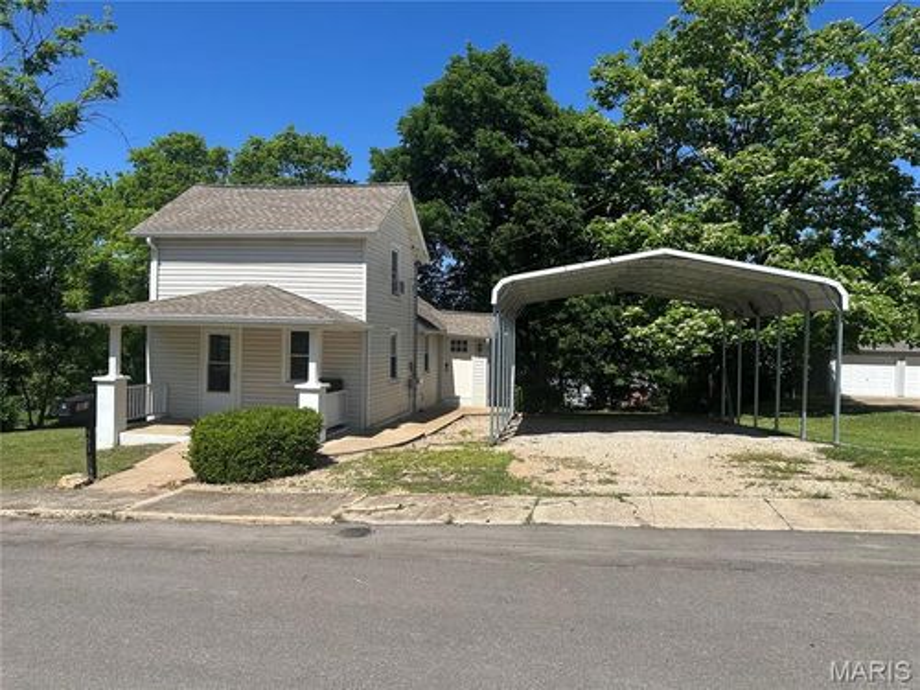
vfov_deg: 56.8
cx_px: 460
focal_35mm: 24
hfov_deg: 71.6
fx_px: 638
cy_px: 345
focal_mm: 6.86
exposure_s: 1/4545
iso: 80
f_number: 1.78
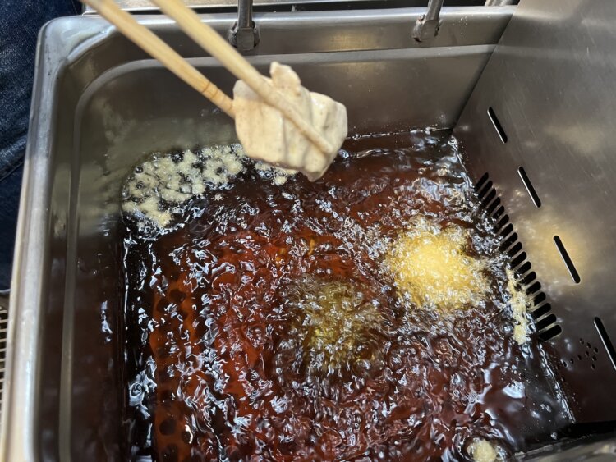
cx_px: 308
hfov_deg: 67.3
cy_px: 231
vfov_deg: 53.1
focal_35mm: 26
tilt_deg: -61.6
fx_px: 463
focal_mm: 5.1
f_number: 1.6
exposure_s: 1/50
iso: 400
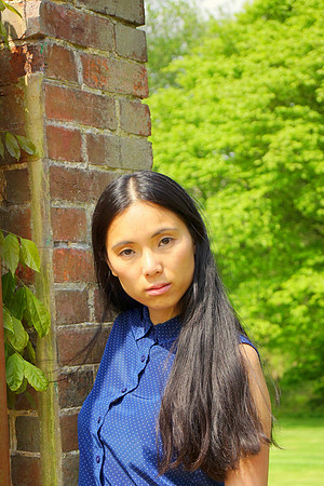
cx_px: 162
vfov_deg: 24.6
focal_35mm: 82
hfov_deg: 16.6
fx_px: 1114
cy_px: 243
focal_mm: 55
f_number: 5.6
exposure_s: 1/800
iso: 250
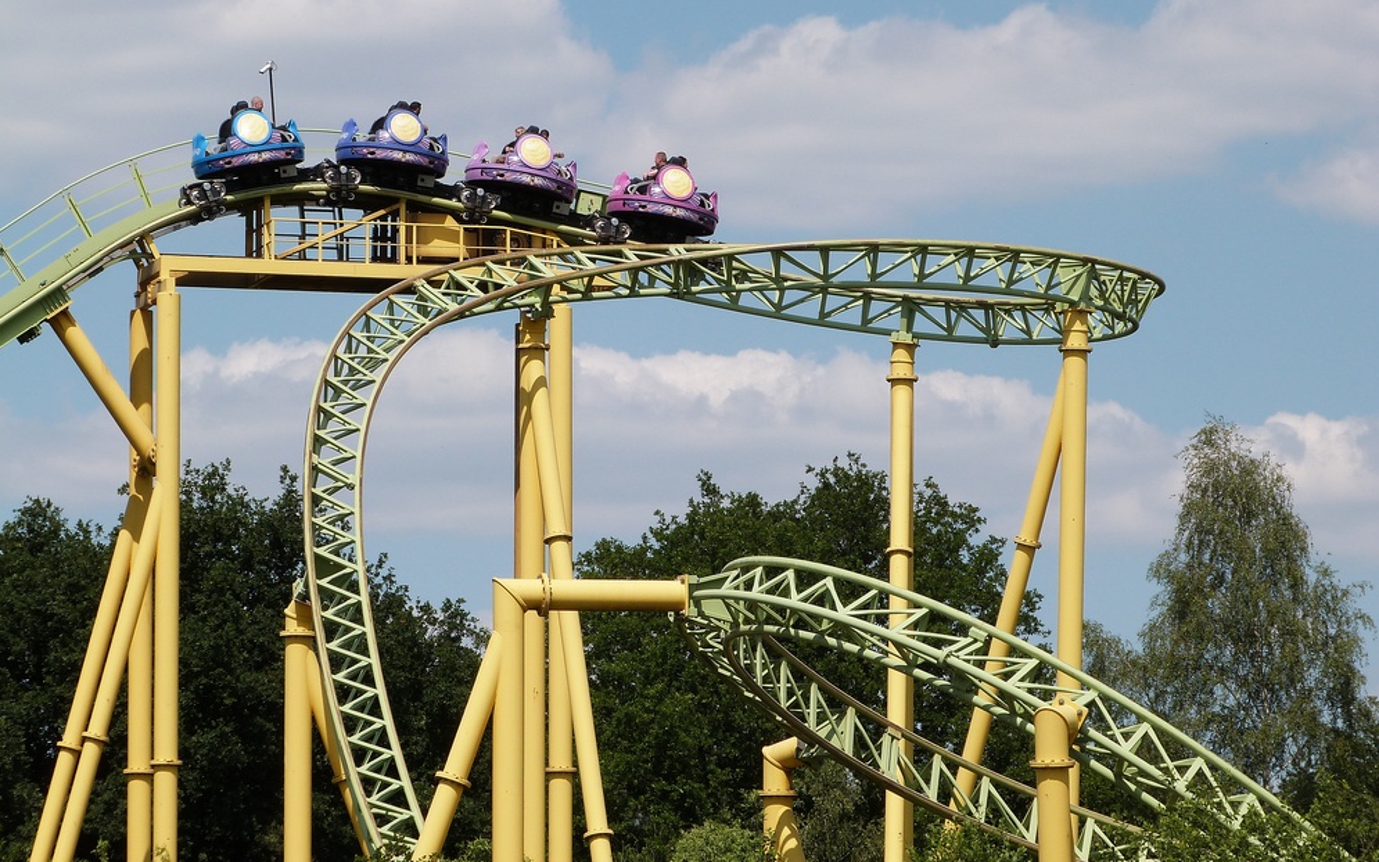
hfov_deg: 10.7
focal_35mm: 196
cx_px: 689
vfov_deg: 6.7
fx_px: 7367
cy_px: 443
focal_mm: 33.2
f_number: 5.6
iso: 100
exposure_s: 1/800
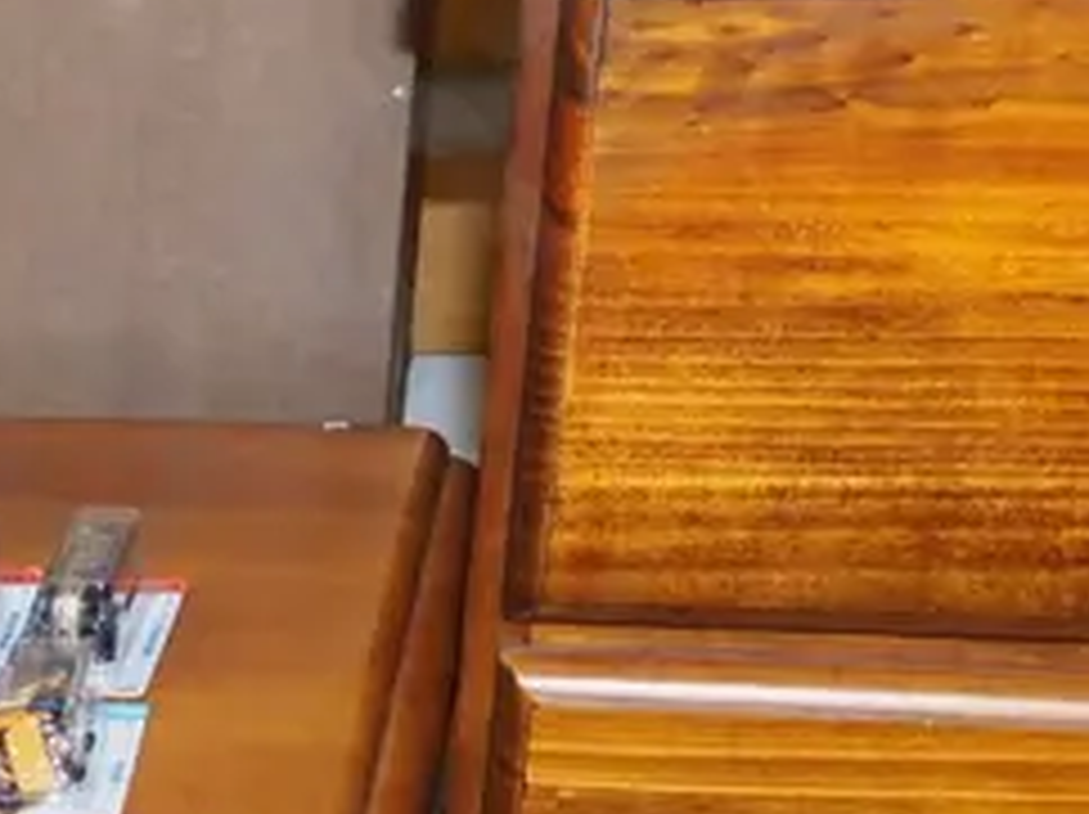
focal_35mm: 127
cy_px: 1385
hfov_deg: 13.2
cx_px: -1152
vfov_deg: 11.0
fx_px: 3991
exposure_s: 1/60
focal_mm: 15
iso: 1600
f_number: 5.6
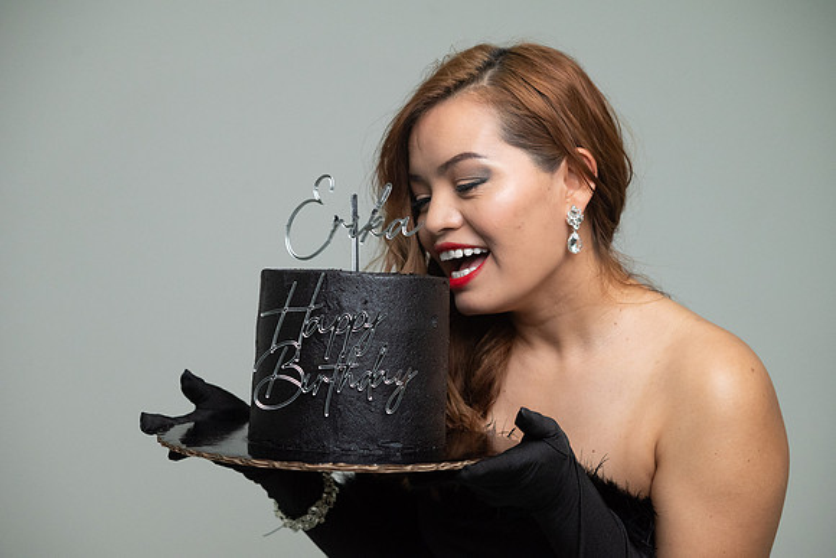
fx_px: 1394
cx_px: 418
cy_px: 279
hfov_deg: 33.4
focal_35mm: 60
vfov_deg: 22.6
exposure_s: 1/500
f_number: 5.6
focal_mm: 60
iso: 3200
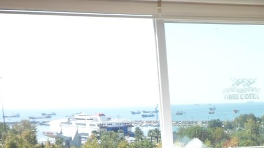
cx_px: 279
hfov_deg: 26.7
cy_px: 208
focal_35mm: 74
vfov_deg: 15.3
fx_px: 518
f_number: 3.7
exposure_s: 1/350
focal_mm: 5.7
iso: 80
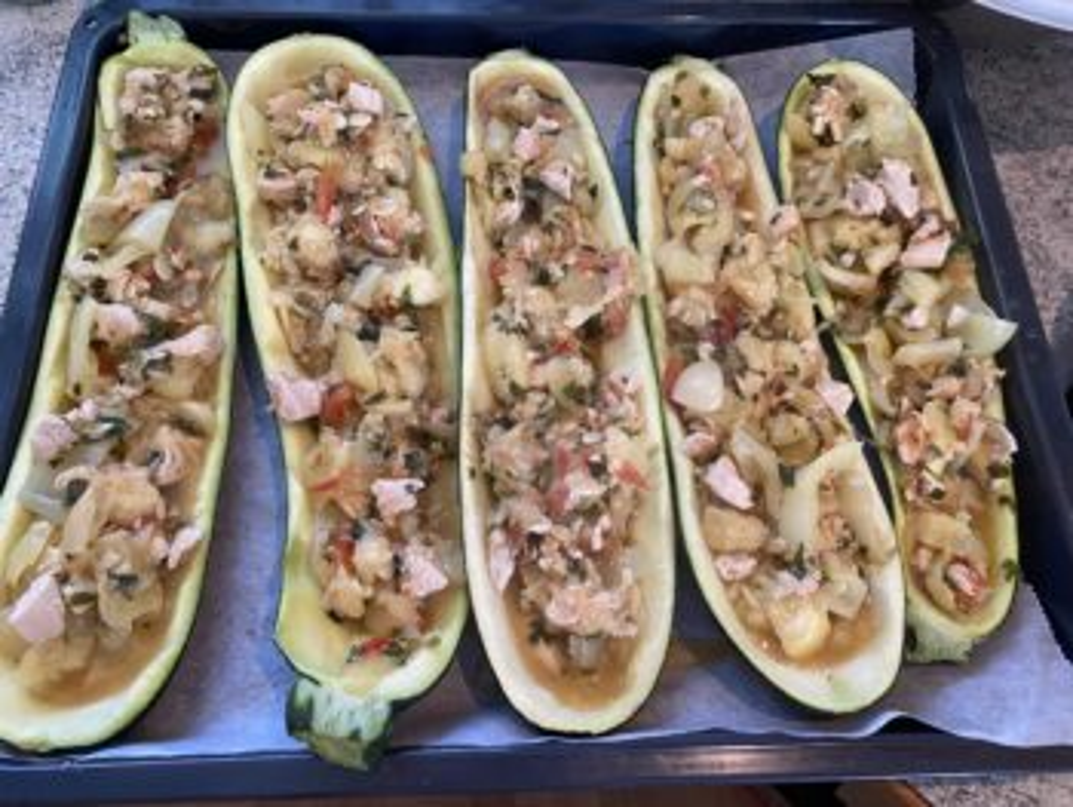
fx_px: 806
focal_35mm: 26
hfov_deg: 67.3
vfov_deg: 53.1
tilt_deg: -66.3
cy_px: 404
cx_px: 536
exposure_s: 1/50
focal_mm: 4.25
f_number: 1.8
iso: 160
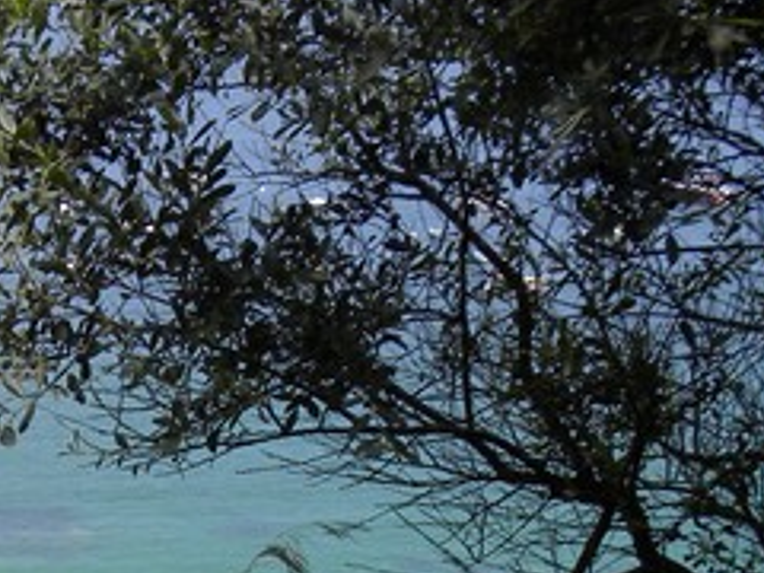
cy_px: 818
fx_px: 2428
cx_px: -156
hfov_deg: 17.1
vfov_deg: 12.9
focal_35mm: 110
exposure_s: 1/289
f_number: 5
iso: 64
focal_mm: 5.9
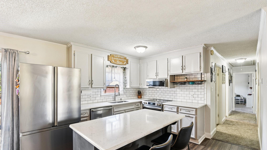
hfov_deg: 95.9
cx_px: 133
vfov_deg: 63.6
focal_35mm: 17
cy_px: 86
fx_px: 120
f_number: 8
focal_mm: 16
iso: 200
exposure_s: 1/6
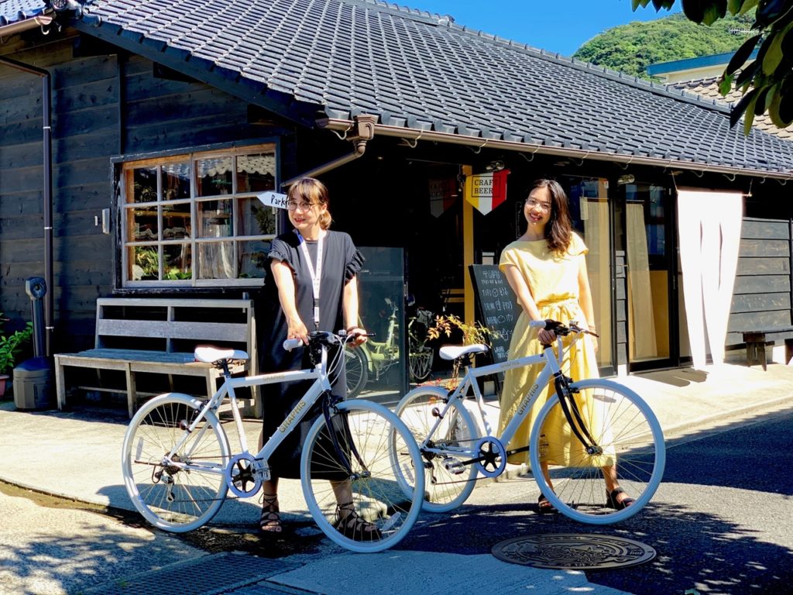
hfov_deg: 36.8
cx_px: 396
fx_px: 1191
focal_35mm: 52
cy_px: 298
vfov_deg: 28.0
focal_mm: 6
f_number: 2.4
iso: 16
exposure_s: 1/122
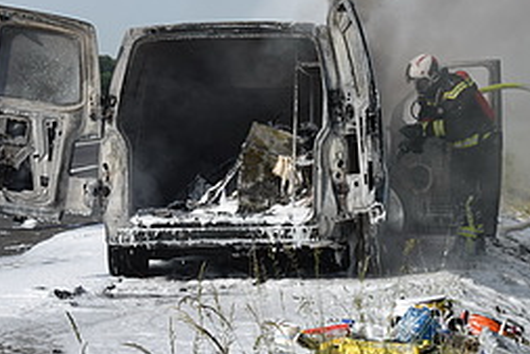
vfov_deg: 12.8
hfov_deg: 19.1
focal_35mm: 107
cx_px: 309
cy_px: 118
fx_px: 1576
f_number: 20
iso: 100
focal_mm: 38
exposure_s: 1/40
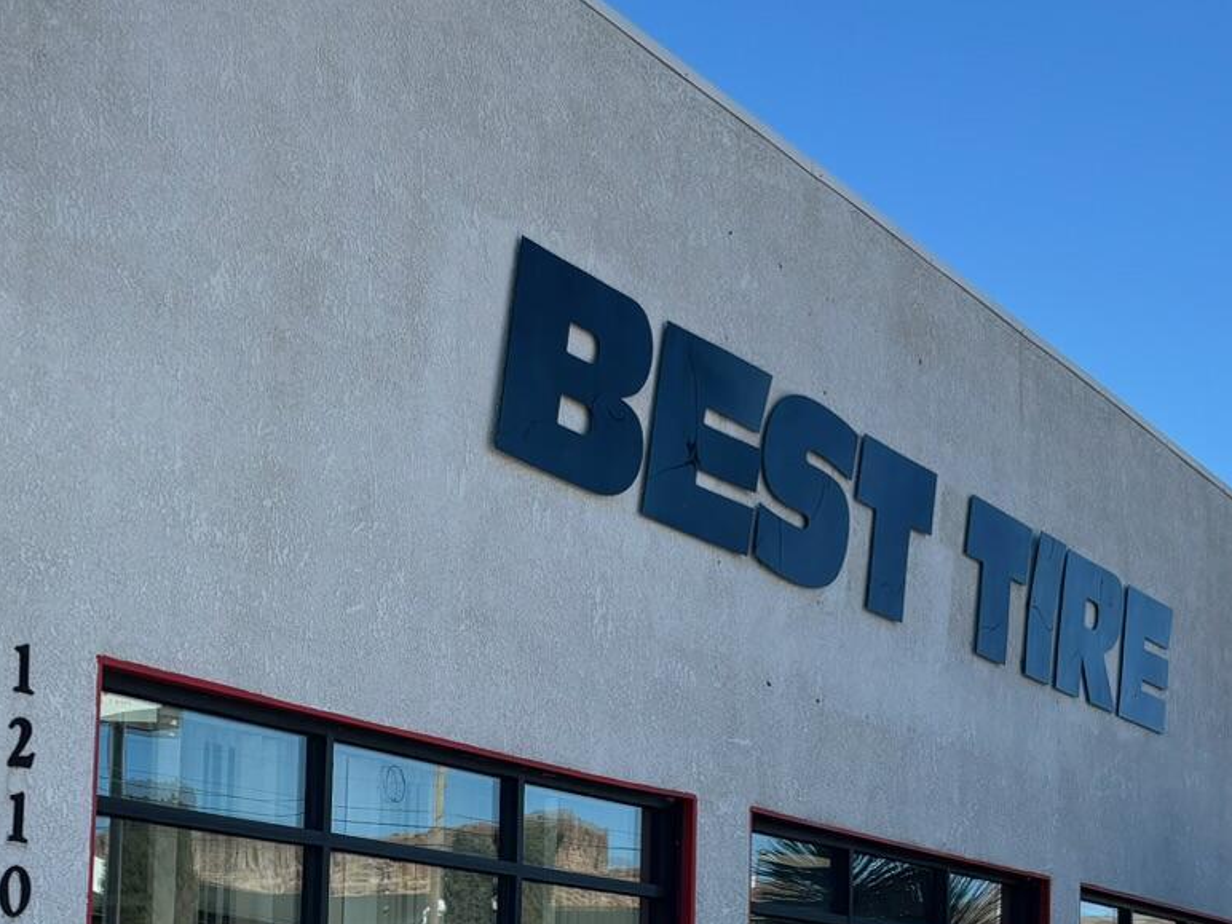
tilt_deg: +5.1
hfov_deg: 27.9
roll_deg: -1.5
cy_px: 814
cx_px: 377
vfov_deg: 20.9
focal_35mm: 69
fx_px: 2456
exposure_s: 1/2151
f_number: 1.6
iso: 50
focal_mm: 5.96
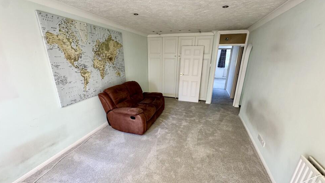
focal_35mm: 16
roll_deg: -1.8
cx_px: 162
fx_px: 138
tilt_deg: -18.9
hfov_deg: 99.4
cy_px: 104
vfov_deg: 66.8
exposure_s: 1/50
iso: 200
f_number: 2.2
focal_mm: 2.22
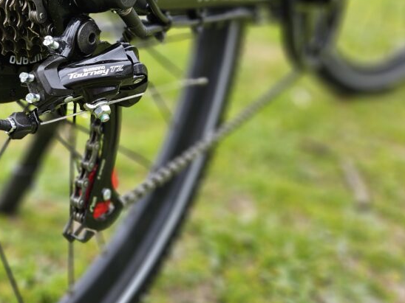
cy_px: 54
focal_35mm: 43
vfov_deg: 32.5
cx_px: 51
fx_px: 503
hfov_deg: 40.9
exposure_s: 1/100
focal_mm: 5.4
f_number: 1.8
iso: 25
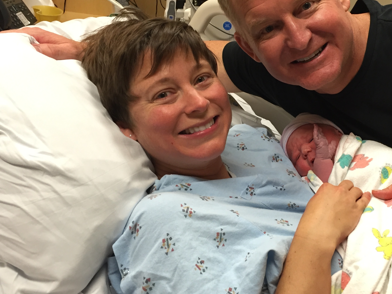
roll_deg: -5.5
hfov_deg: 41.3
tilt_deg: -21.2
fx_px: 510
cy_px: 130
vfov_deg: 32.2
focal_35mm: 45
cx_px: 274
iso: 125
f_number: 2.2
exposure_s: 1/30
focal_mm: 4.15
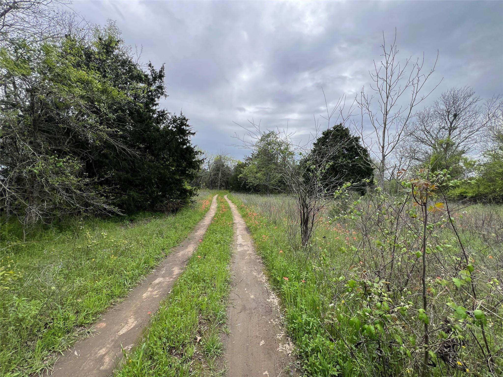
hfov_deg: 106.2
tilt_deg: -0.4
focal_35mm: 13
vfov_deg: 89.9
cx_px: 252
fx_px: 189
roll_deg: +0.5
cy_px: 188
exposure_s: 1/664
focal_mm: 1.57
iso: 32
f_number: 1.8
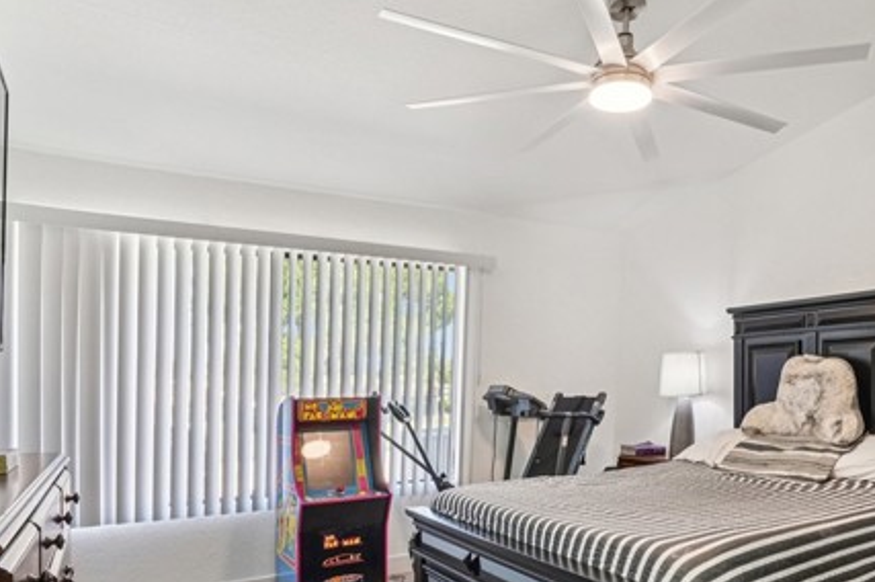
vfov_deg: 51.8
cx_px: 570
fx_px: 583
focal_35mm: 24
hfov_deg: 72.0
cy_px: 402
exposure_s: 1/20
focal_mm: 16
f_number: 16
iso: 3200
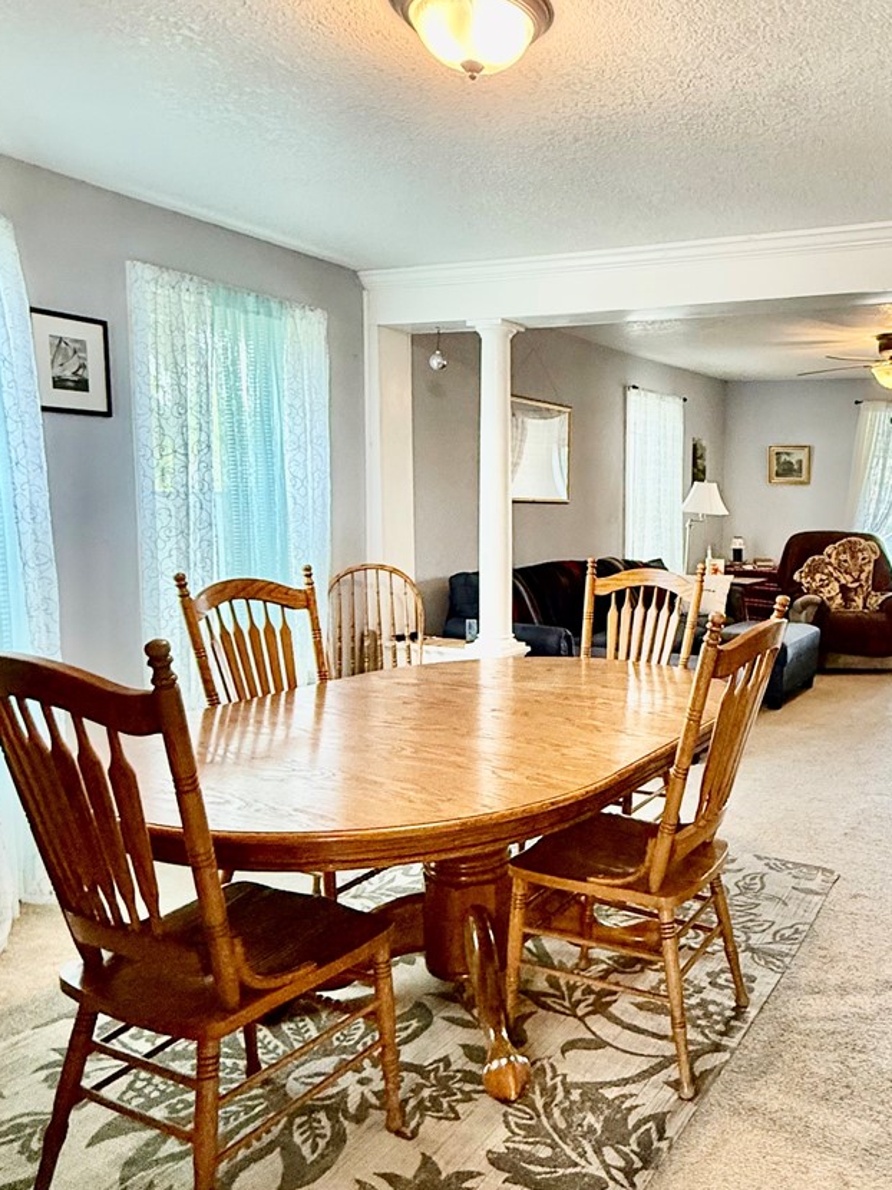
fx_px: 928
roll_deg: -0.3
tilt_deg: -5.8
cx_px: 678
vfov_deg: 65.3
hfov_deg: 49.1
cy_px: 617
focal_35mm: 27
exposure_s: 1/60
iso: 320
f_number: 2.2
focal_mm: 2.22
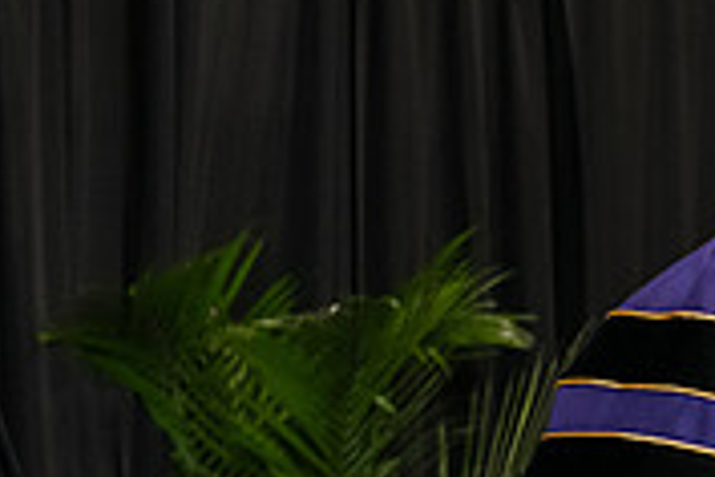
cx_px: 1163
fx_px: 4568
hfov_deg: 8.7
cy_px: 495
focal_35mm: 230
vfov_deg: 6.0
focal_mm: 70
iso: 2500
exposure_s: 1/200
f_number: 5
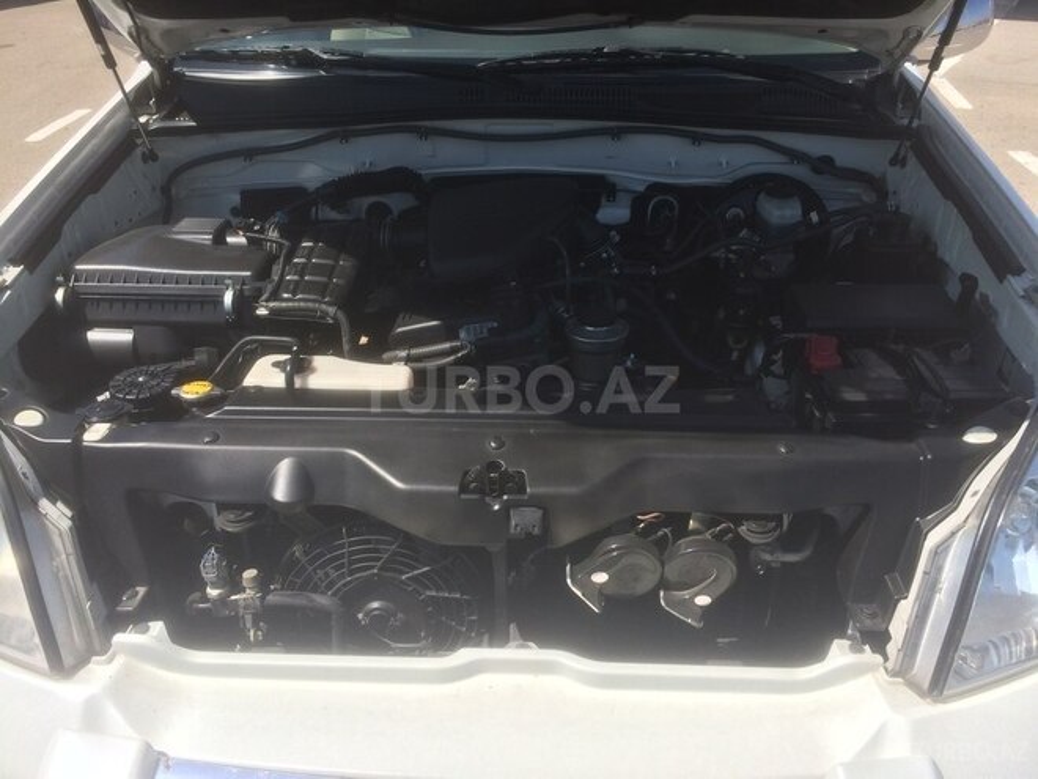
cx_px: 519
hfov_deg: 61.7
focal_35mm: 29
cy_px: 390
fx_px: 870
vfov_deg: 48.2
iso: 32
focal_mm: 4.15
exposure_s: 1/1580
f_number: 2.2
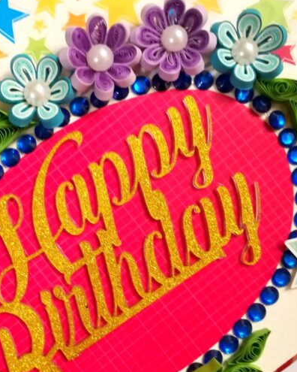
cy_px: 230
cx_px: 94
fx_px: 450
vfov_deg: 44.5
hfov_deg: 36.0
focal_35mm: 41
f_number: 2.2
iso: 500
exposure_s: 1/20
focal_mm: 3.83
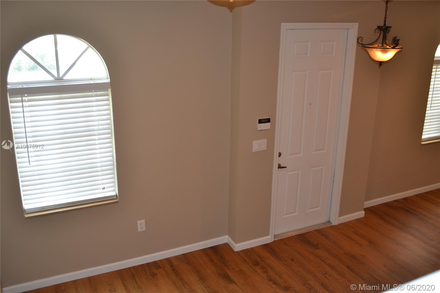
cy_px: 146
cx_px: 220
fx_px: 403
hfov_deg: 57.2
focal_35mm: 33
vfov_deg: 40.0
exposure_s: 1/80
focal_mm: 22
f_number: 4
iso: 400
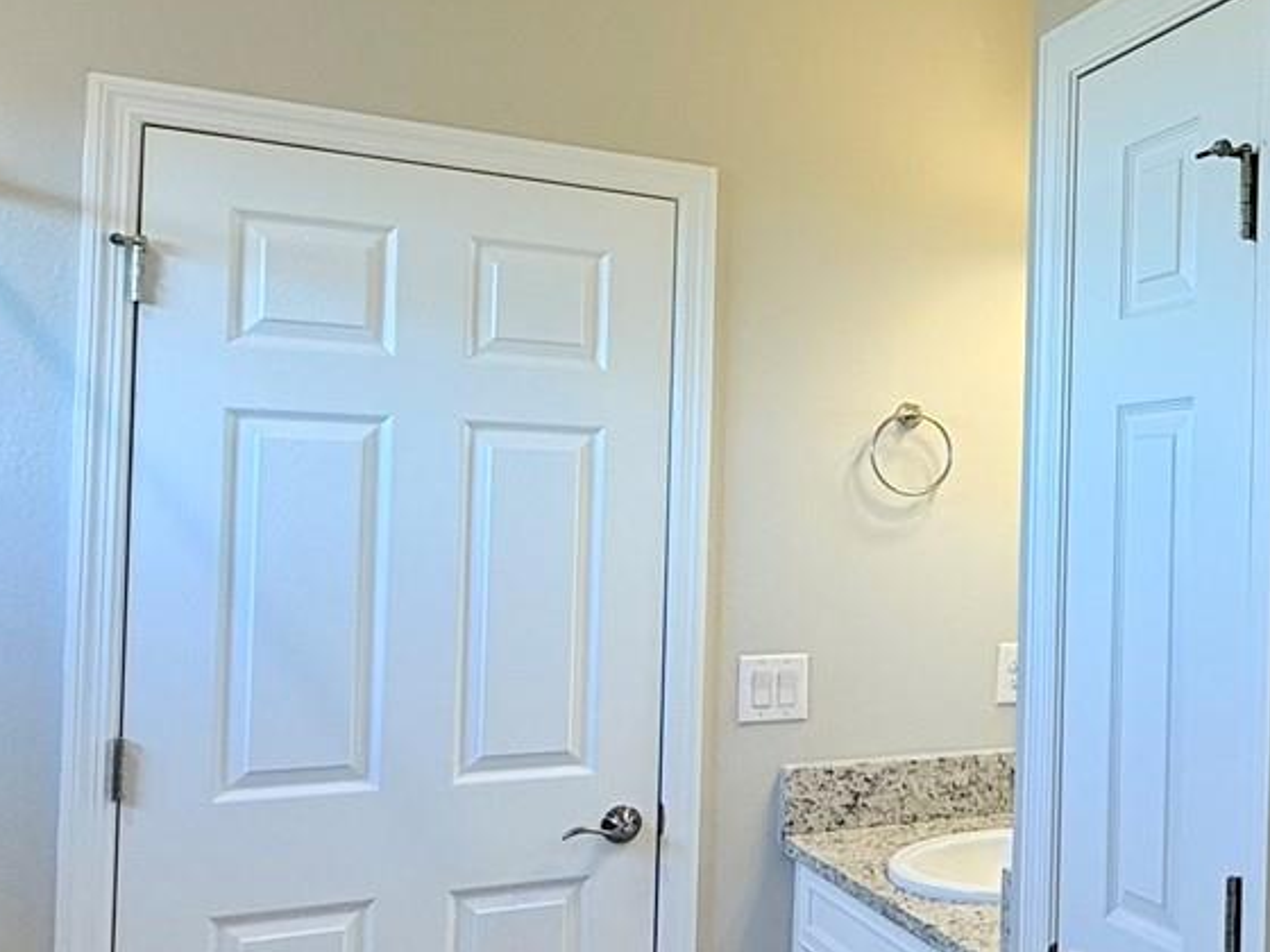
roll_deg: -1.8
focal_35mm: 40
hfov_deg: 40.9
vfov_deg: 36.0
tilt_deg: +1.4
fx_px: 1468
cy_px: 501
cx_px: 1270
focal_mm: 2.22
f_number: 2.2
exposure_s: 1/60
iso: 64
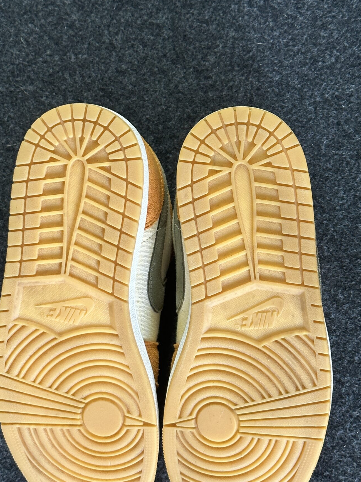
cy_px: 286
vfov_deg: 27.3
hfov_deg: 20.7
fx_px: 987
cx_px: 158
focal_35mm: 71
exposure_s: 1/50
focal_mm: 6.86
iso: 200
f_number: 1.78
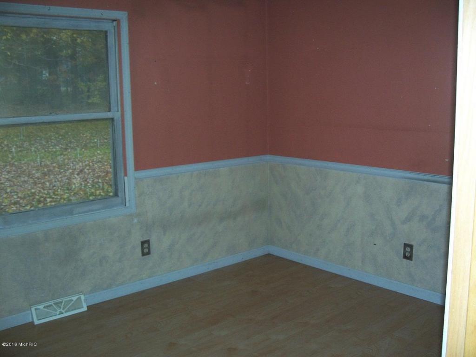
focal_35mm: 37
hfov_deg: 50.1
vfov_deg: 38.7
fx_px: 509
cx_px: 238
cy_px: 178
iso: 125
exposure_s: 1/60
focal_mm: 7.8
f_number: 2.8
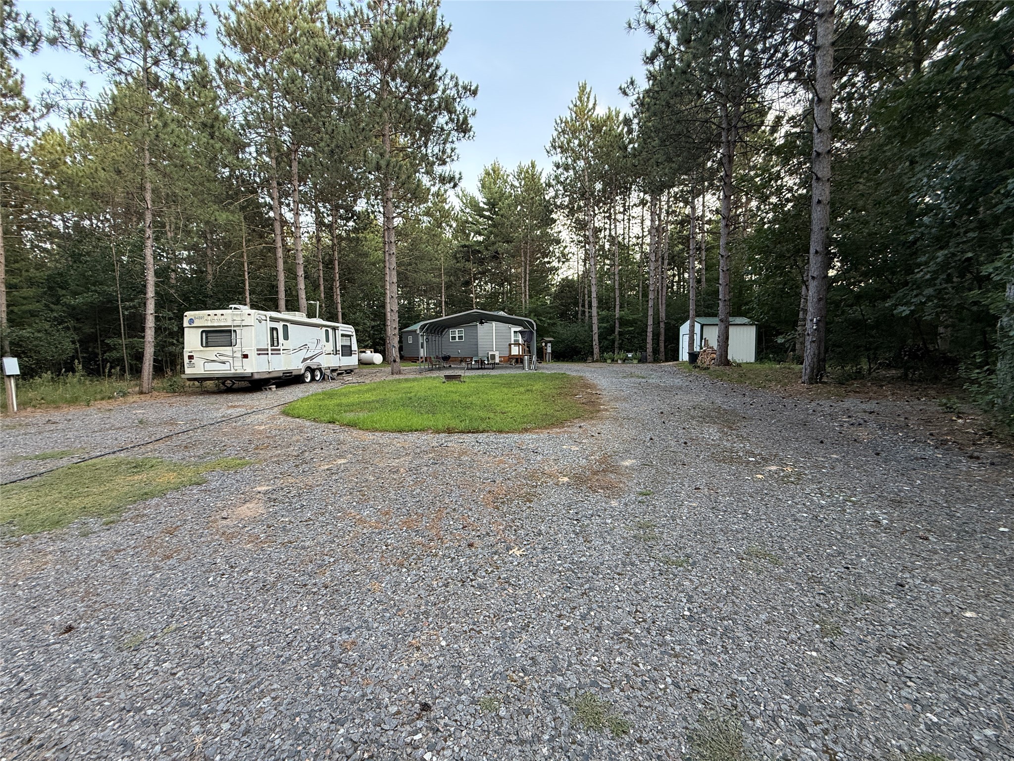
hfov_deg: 102.1
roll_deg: +0.6
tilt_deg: -3.6
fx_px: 410
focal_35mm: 14
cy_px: 380
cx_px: 507
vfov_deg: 85.7
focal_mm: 2.22
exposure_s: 1/99
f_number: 2.2
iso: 125
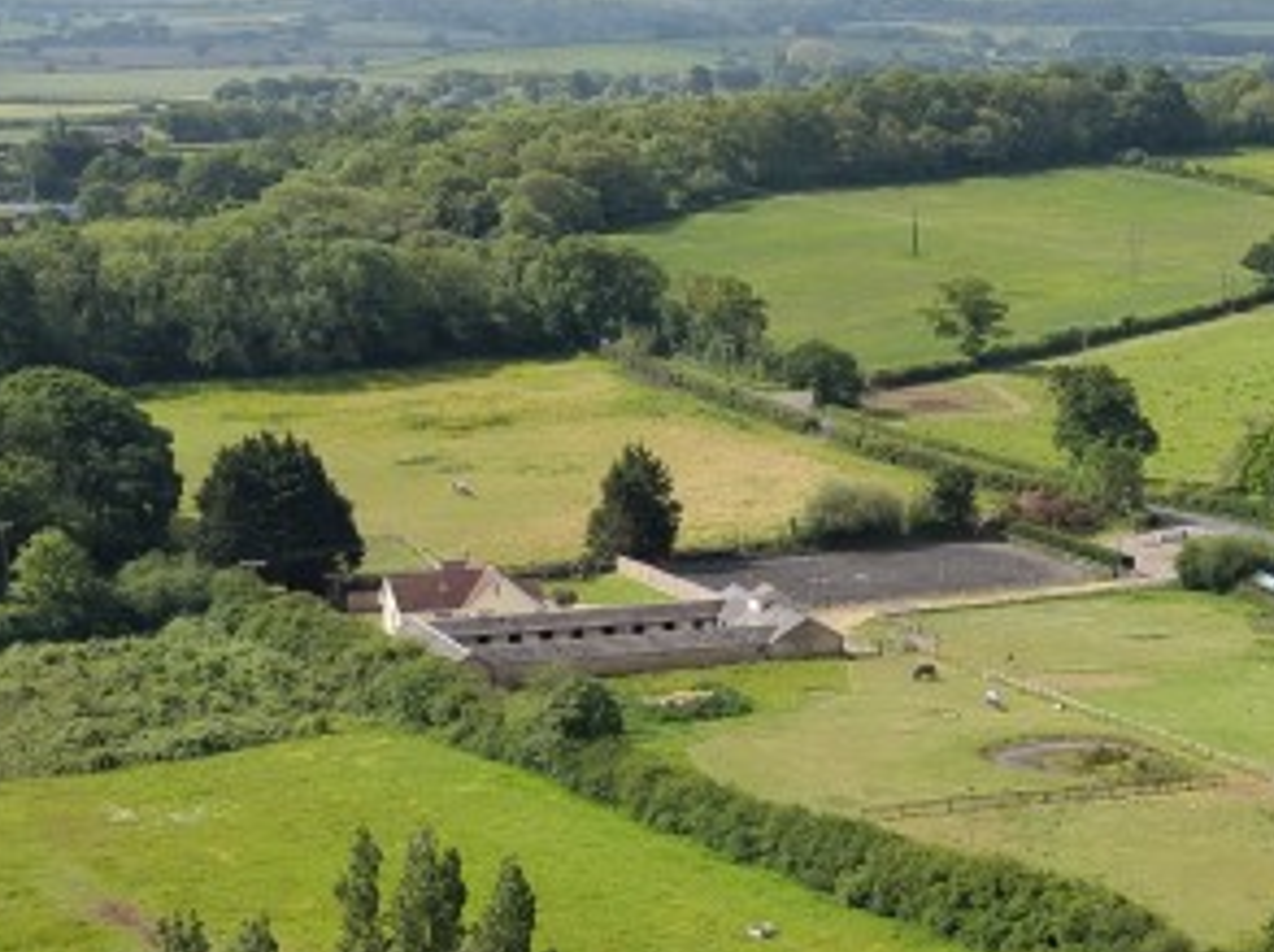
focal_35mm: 84
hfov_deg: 23.1
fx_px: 3088
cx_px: 974
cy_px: 882
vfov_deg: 17.2
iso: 340
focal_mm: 8.67
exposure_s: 1/6000
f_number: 1.8
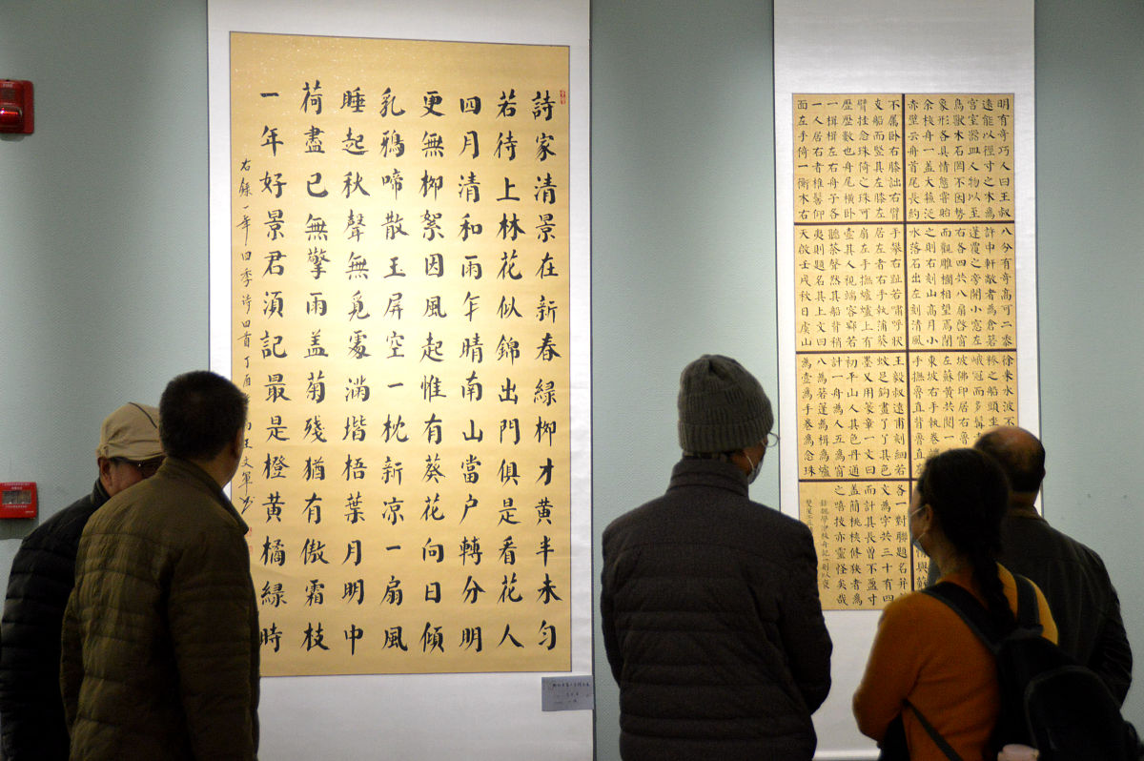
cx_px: 572
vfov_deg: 17.5
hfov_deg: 26.0
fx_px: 2477
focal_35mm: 78
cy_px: 380
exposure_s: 1/125
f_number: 5.6
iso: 1600
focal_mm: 52
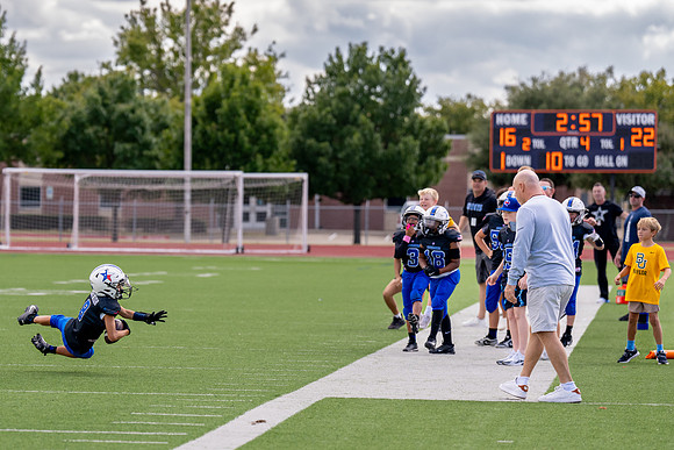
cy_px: 266
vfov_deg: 7.0
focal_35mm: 196
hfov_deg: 10.5
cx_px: 188
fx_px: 3674
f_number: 2.8
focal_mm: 125
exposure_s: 1/3200
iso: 320
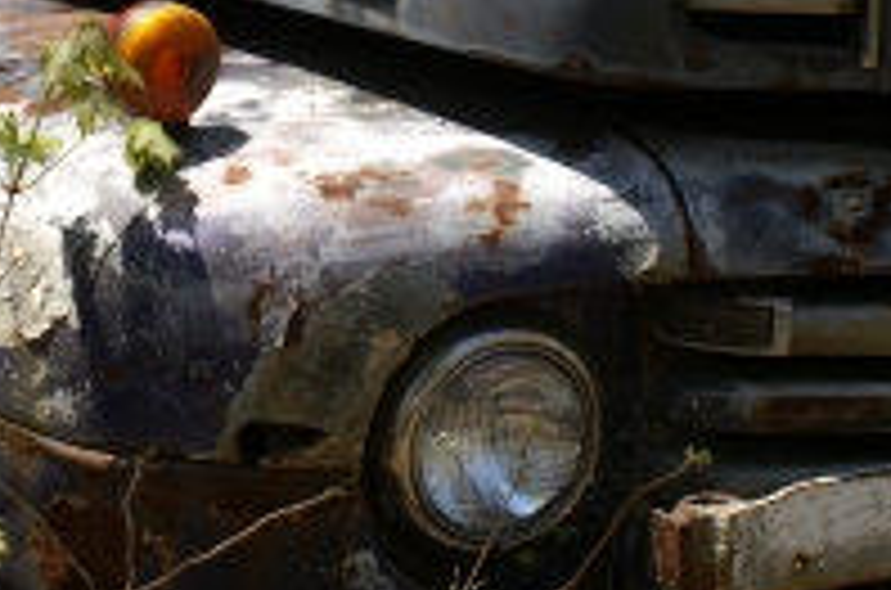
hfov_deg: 15.1
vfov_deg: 10.0
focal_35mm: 136
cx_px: 288
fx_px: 3358
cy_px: 52
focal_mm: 28
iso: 125
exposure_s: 1/125
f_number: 9
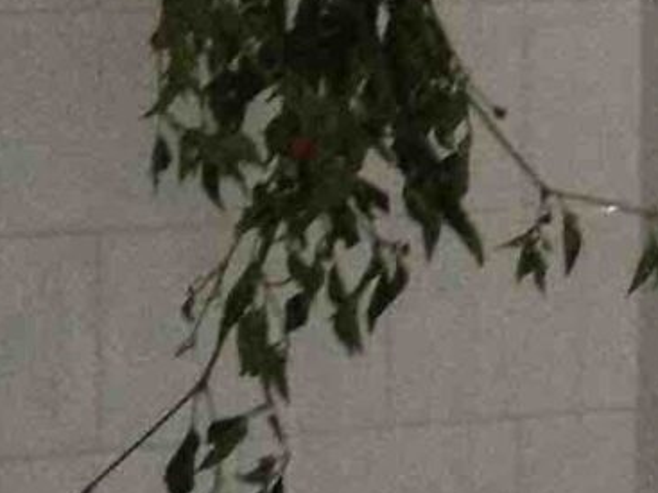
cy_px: -99
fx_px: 4637
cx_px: 1544
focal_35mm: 244
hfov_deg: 7.6
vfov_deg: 6.1
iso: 200
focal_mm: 4.28
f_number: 2.4
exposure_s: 1/16
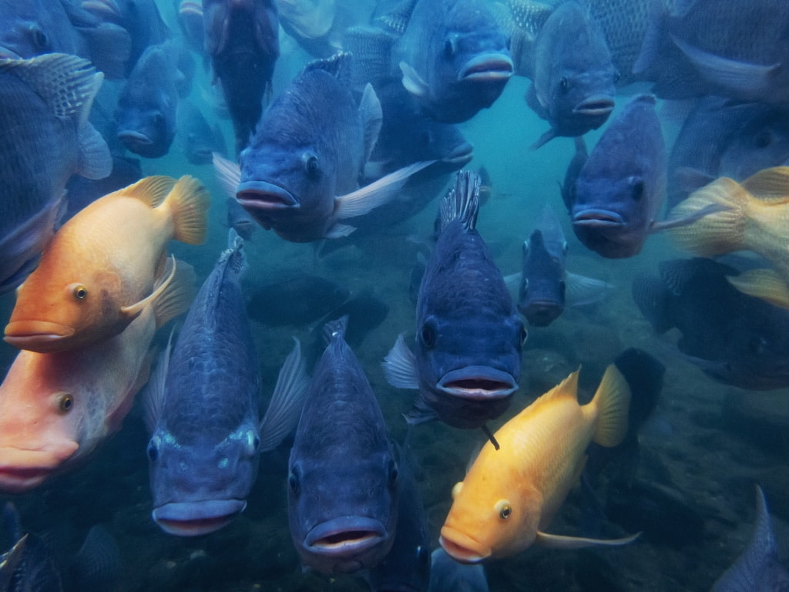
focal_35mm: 25
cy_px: 296
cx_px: 394
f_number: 2.8
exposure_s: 1/60
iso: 400
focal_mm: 4.5
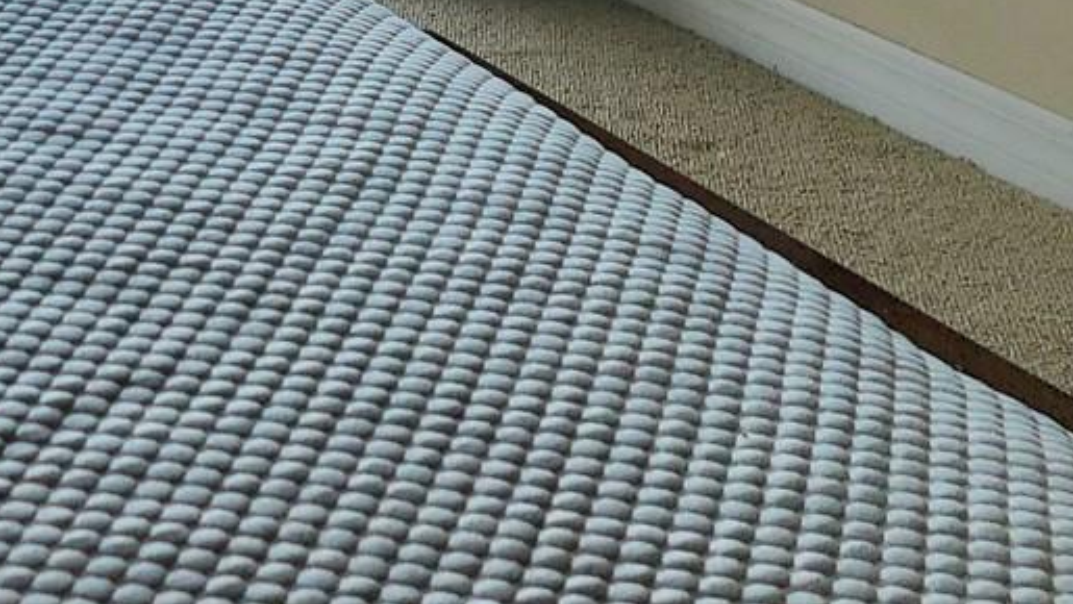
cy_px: -575
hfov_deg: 22.7
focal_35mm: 88
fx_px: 2504
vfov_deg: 12.3
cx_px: -127
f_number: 1.8
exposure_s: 1/130
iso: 40
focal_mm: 5.4
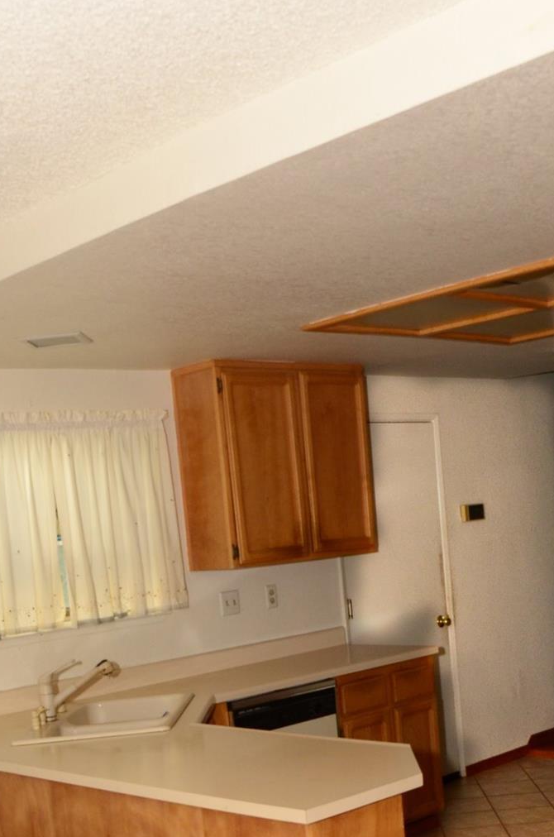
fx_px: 1090
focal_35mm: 47
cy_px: 656
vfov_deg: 40.5
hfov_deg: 28.5
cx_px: 267
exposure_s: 1/160
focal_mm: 14
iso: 400
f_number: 5.6
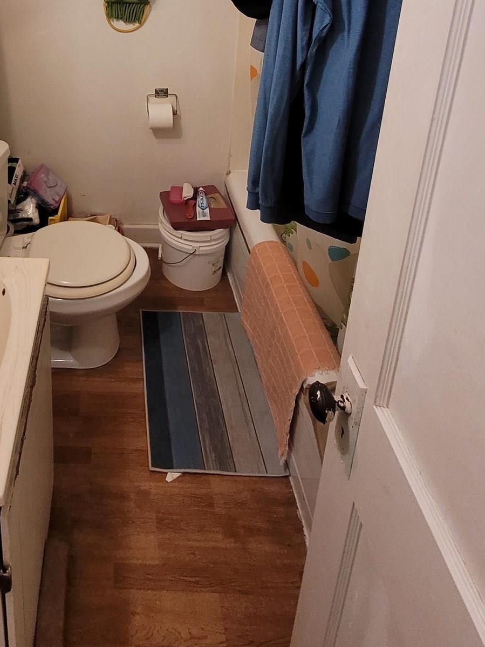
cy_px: 79
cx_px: 93
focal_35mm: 25
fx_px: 467
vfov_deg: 60.2
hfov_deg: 51.3
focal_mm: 1.74
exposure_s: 1/60
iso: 250
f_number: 2.2
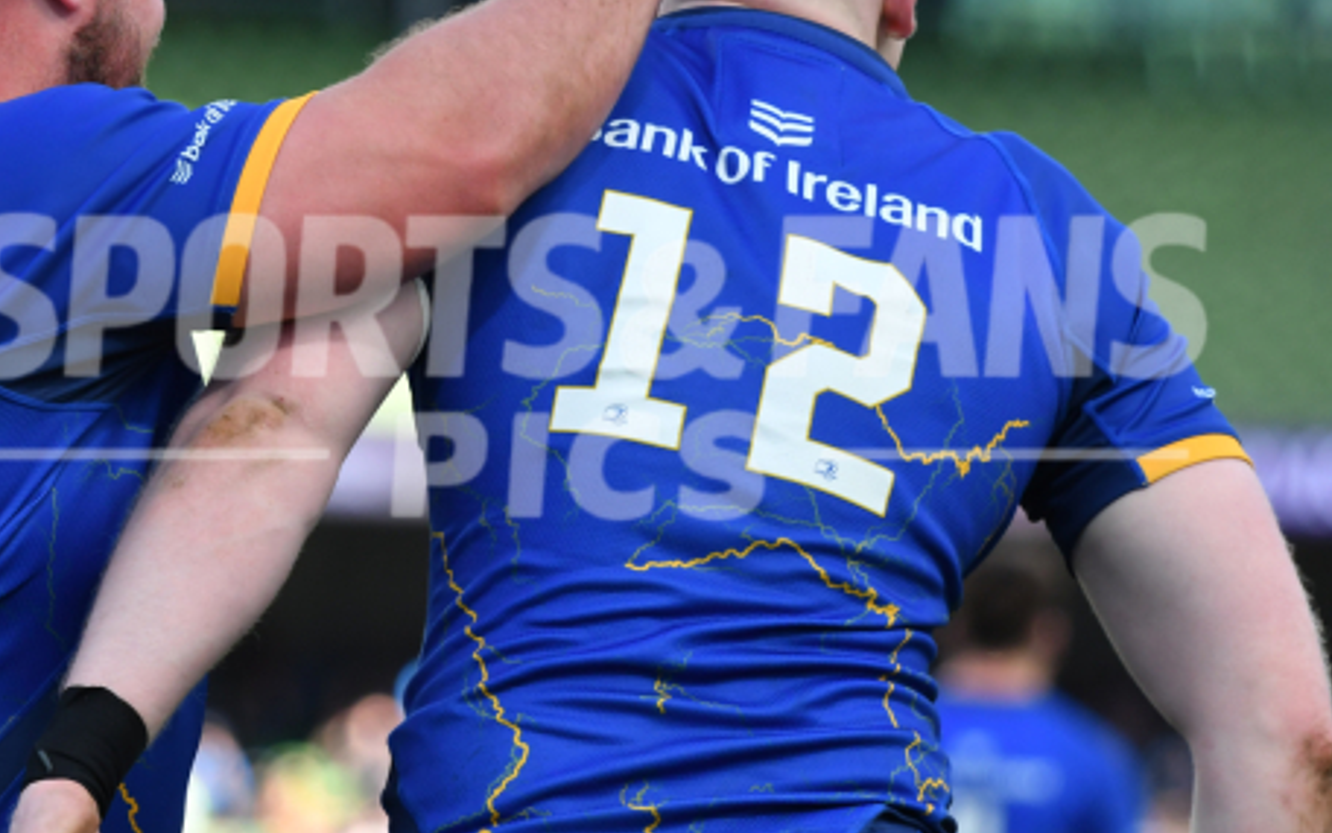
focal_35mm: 469
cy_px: 338
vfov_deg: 2.8
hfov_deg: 4.5
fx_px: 17021
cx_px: 248
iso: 560
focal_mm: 175
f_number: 4
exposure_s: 1/1600
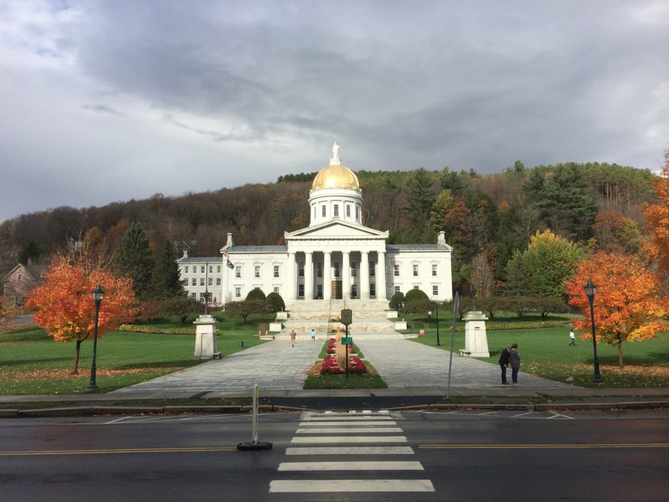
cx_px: 334
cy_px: 251
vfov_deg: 46.8
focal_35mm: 30
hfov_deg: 60.0
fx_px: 580
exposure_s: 1/1786
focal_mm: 4.12
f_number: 2.2
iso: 40
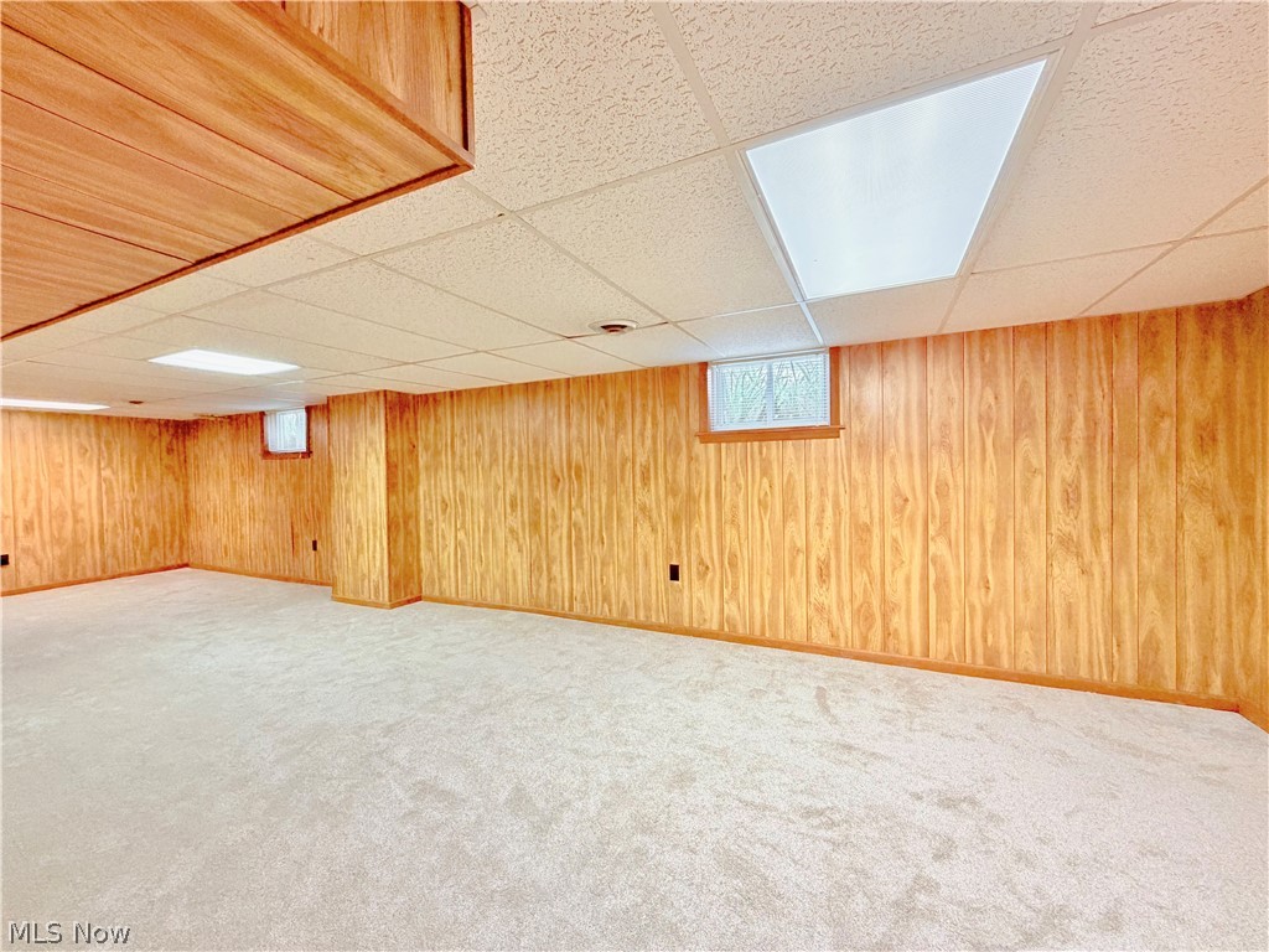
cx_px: 634
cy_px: 476
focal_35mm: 14
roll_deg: +1.2
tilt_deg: -0.3
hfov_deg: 102.1
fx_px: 513
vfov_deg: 85.7
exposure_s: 1/60
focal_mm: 2.22
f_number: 2.2
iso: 320
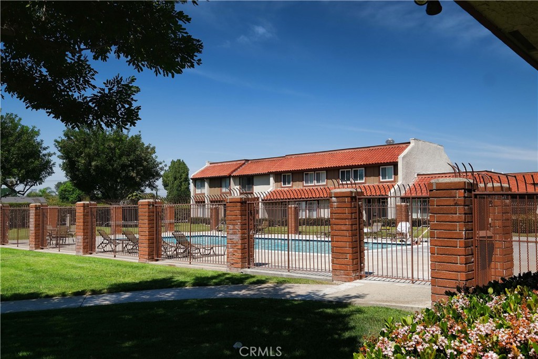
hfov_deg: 60.3
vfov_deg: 42.3
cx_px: 269
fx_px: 463
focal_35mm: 31
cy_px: 180
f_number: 5.6
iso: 160
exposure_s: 1/950
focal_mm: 20.9
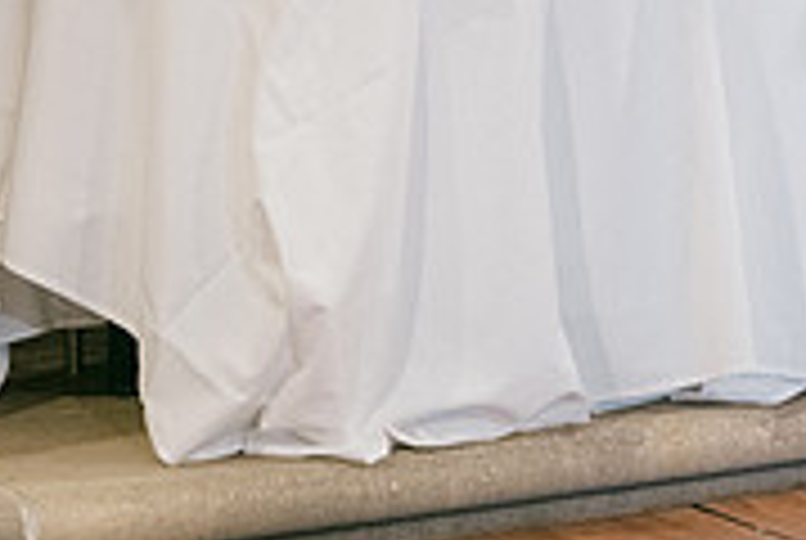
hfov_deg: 13.6
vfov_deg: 9.1
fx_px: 3319
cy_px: -232
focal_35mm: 148
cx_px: 847
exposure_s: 1/125
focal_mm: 55
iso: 5000
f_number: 1.7
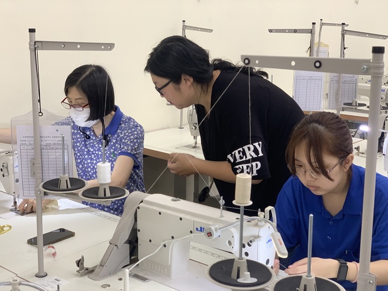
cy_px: 146
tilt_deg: -13.5
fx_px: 583
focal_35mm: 52
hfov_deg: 36.8
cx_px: 194
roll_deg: +0.2
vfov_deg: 28.0
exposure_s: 1/60
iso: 125
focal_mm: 6
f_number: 2.4
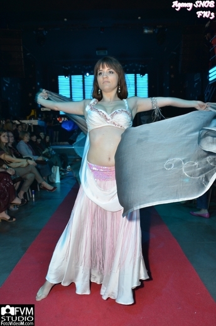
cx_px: 108
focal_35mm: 27
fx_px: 244
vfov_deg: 67.5
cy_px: 163
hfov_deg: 47.7
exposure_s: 1/60
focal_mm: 18
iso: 800
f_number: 7.1
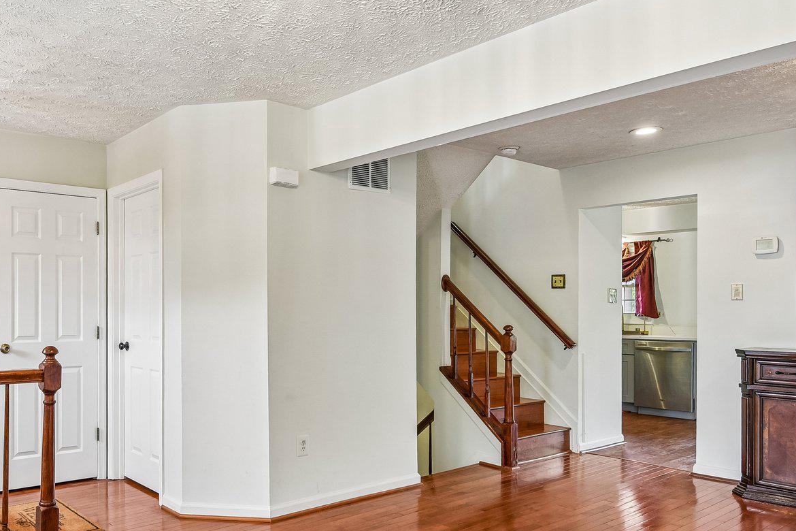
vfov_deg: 46.1
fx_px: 619
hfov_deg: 62.8
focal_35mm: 28
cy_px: 320
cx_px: 229
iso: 400
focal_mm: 16
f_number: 8
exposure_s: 1/30
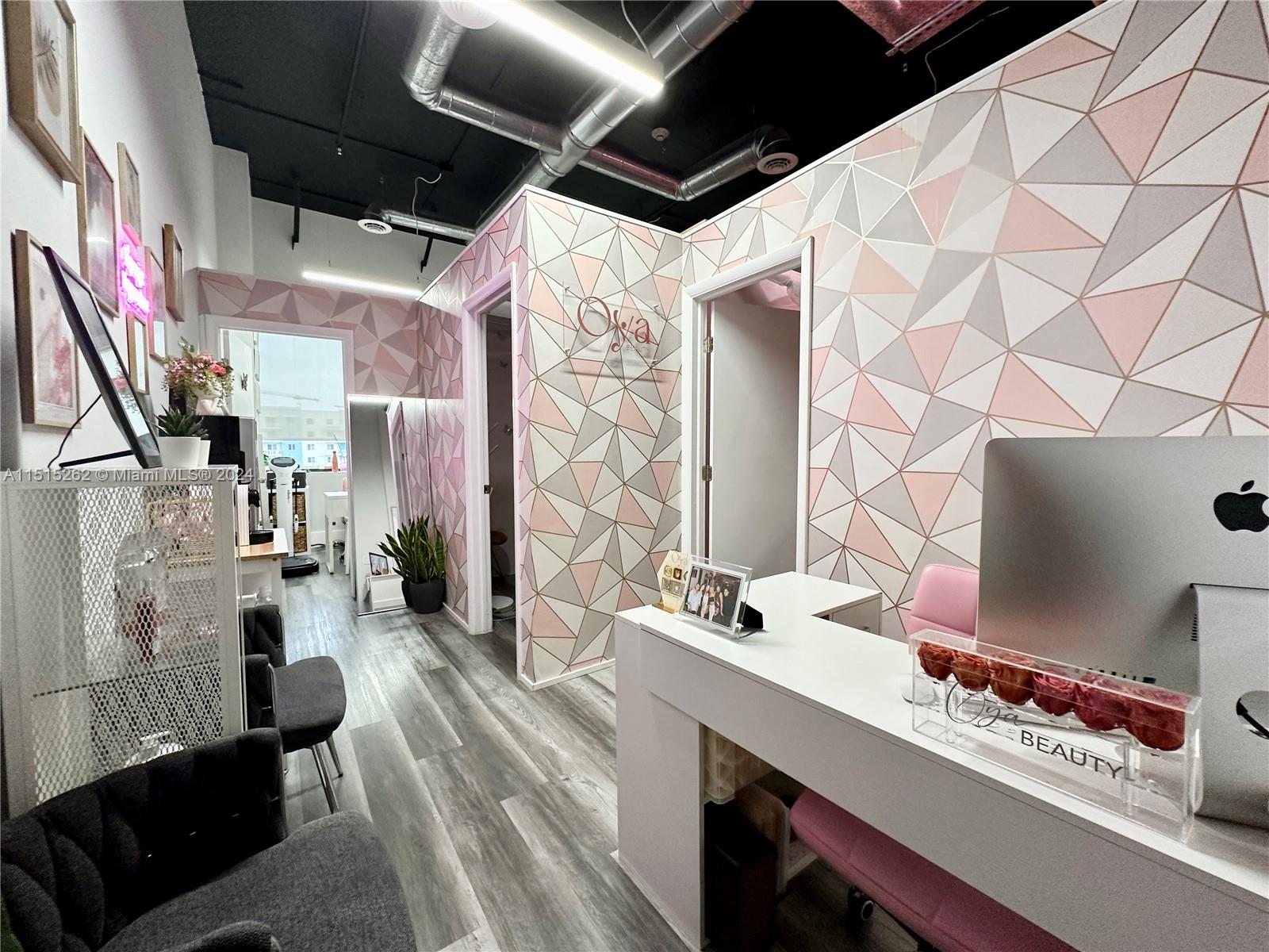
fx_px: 513
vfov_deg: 85.7
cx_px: 634
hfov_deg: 102.1
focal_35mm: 14
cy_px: 476
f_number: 2.2
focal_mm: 2.22
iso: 250
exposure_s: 1/120
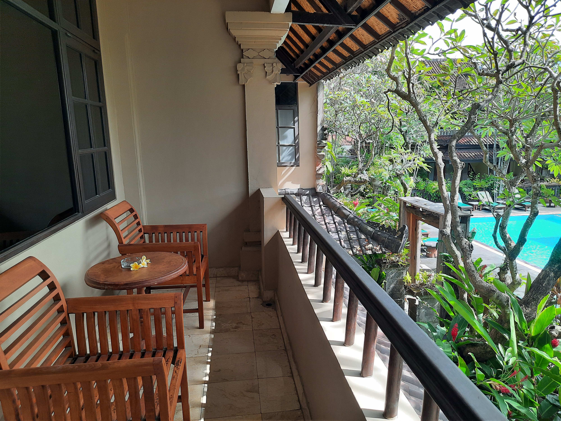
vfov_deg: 54.9
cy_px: 210
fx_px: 405
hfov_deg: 69.4
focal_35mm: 25
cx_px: 280
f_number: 2
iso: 32
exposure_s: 1/100
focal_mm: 4.6
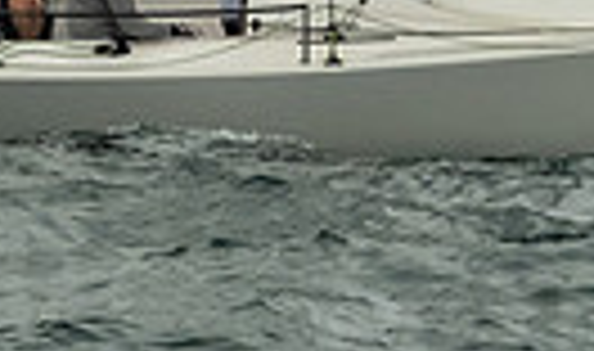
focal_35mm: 680
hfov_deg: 3.1
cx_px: -203
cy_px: -858
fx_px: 10843
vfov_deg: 1.8
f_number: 9
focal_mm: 96
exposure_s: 1/2500
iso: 800
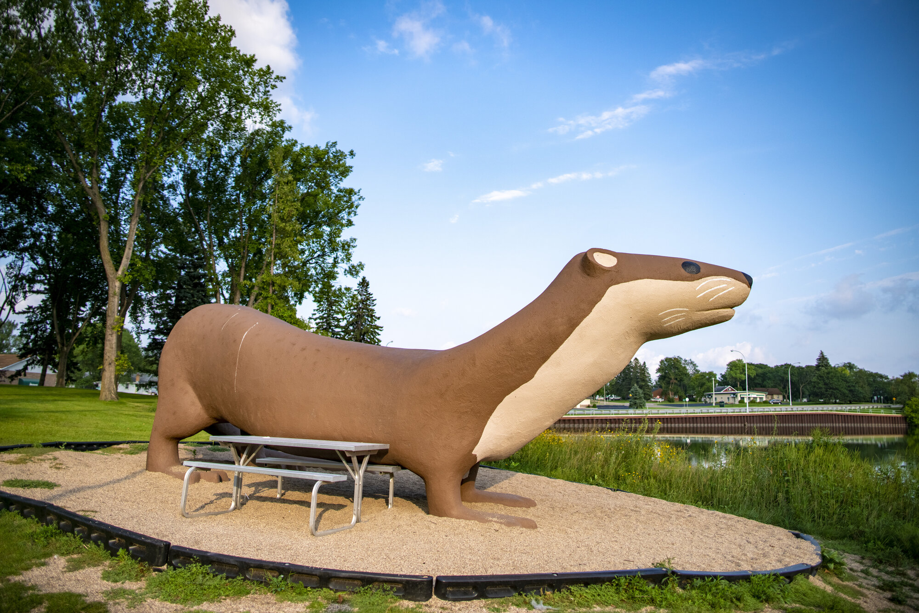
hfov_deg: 73.7
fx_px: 613
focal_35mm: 24
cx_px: 460
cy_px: 306
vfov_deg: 53.1
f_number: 2
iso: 800
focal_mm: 24
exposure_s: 1/8000
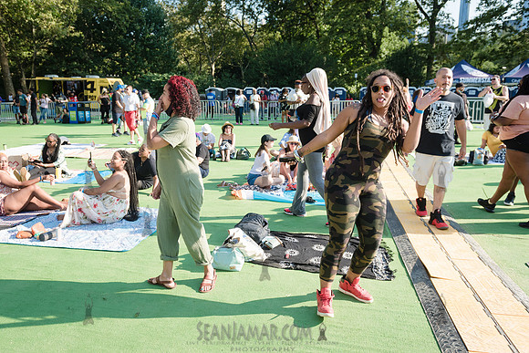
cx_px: 246
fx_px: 408
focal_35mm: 28
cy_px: 161
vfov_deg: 46.7
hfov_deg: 65.8
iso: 200
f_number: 4
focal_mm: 24
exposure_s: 1/800
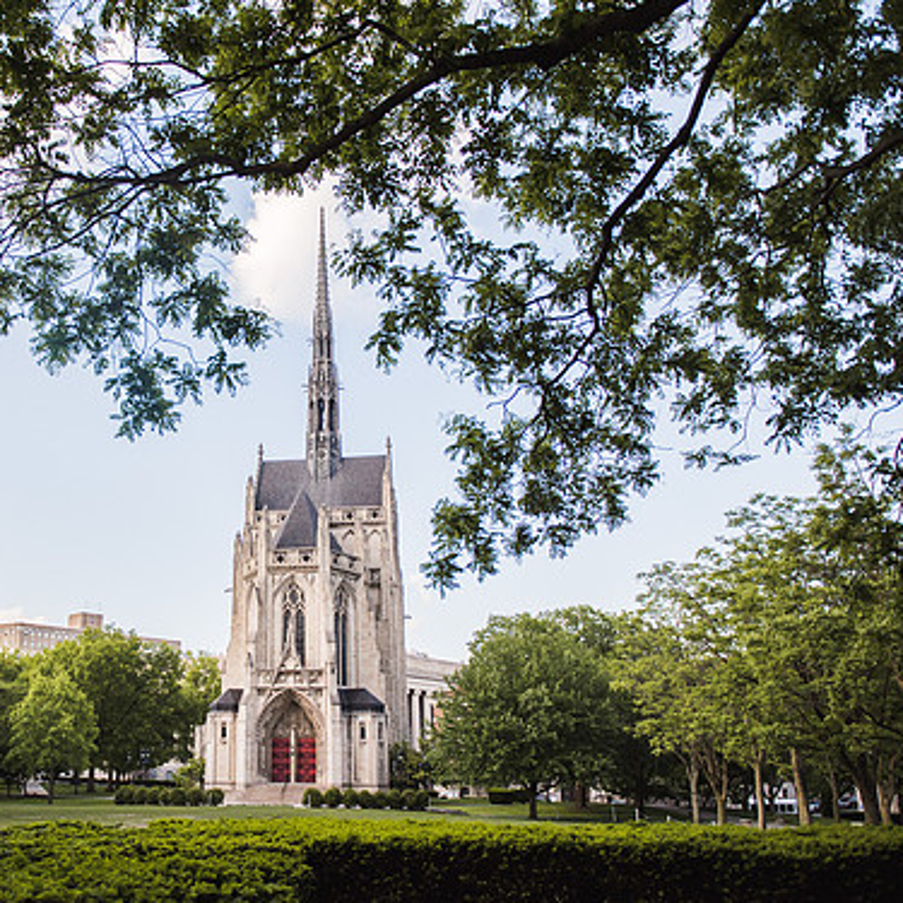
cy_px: 468
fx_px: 974
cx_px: 258
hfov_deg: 48.3
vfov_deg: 49.7
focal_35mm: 33
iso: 360
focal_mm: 24
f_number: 2.8
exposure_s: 1/4000
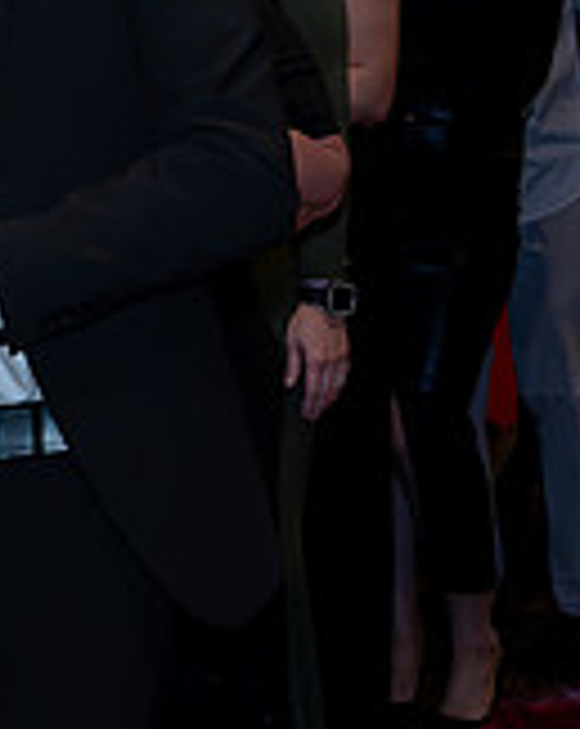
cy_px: -79
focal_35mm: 155
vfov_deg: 12.3
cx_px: -83
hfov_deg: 9.8
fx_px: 3335
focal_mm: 35
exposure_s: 1/250
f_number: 5
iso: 6400
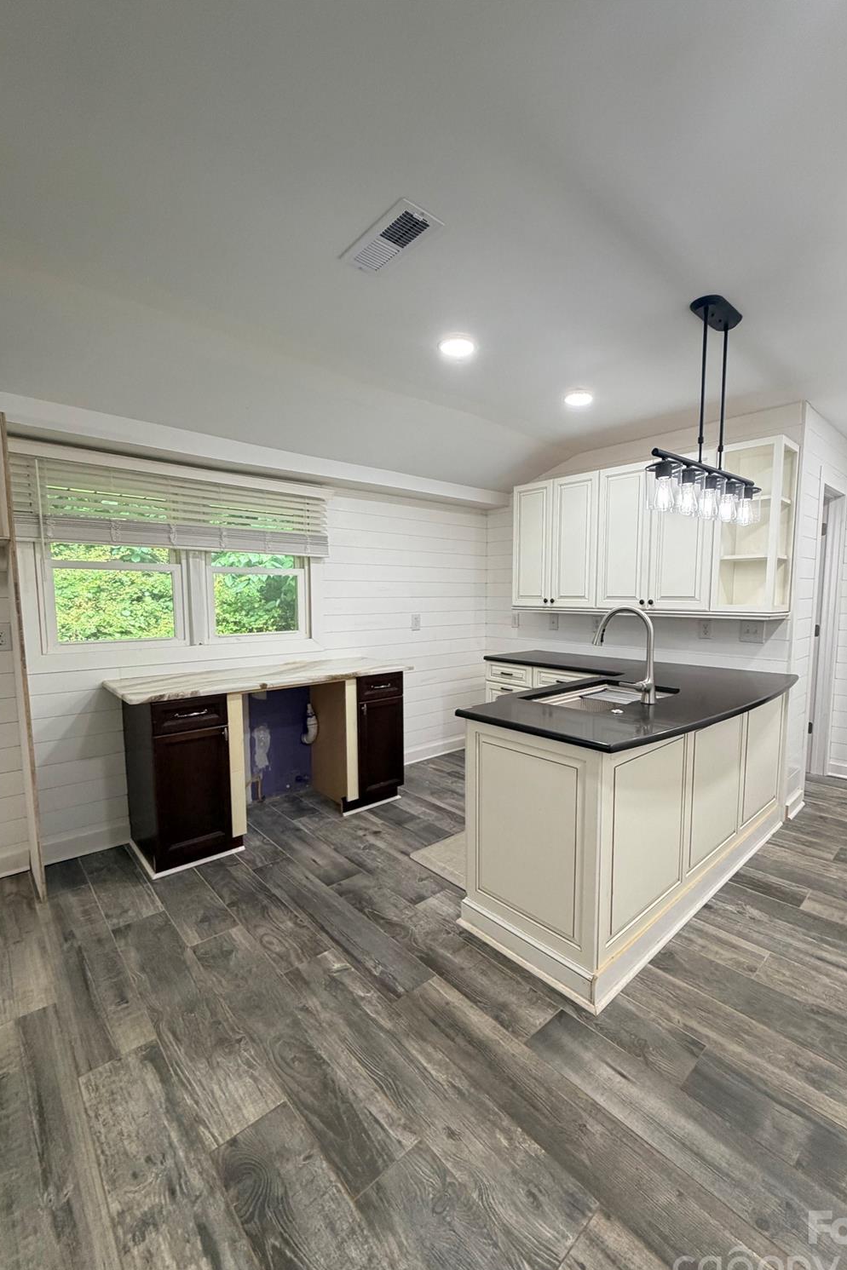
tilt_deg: -6.6
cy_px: 651
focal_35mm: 15
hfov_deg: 77.1
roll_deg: -0.3
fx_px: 529
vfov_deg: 100.4
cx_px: 470
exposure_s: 1/60
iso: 250
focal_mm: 2.22
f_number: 2.2
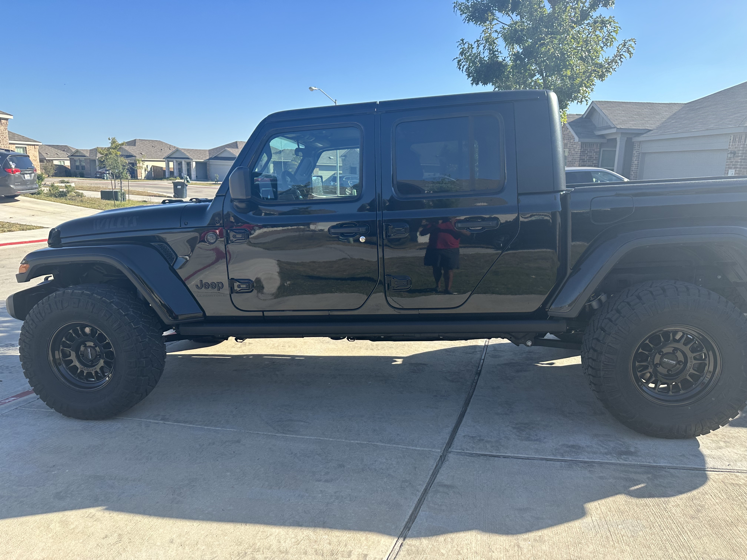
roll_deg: -4.2
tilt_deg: -9.1
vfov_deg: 56.8
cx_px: 374
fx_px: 518
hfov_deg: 71.6
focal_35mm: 24
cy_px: 280
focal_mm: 6.86
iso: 80
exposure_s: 1/1779
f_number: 1.78
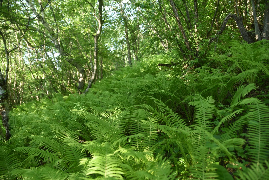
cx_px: 134
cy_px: 90
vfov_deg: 42.3
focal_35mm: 31
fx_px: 232
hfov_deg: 60.3
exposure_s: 1/100
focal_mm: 31
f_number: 3.5
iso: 320
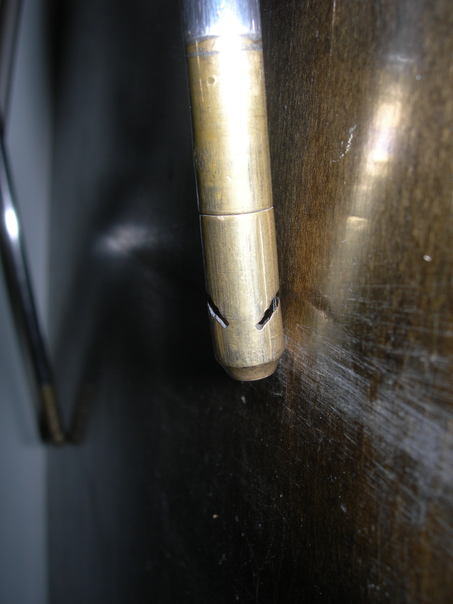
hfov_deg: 37.7
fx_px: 663
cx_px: 226
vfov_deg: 49.0
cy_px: 302
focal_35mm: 38
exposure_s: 1/60.1
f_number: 4.8
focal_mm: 7.8
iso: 50
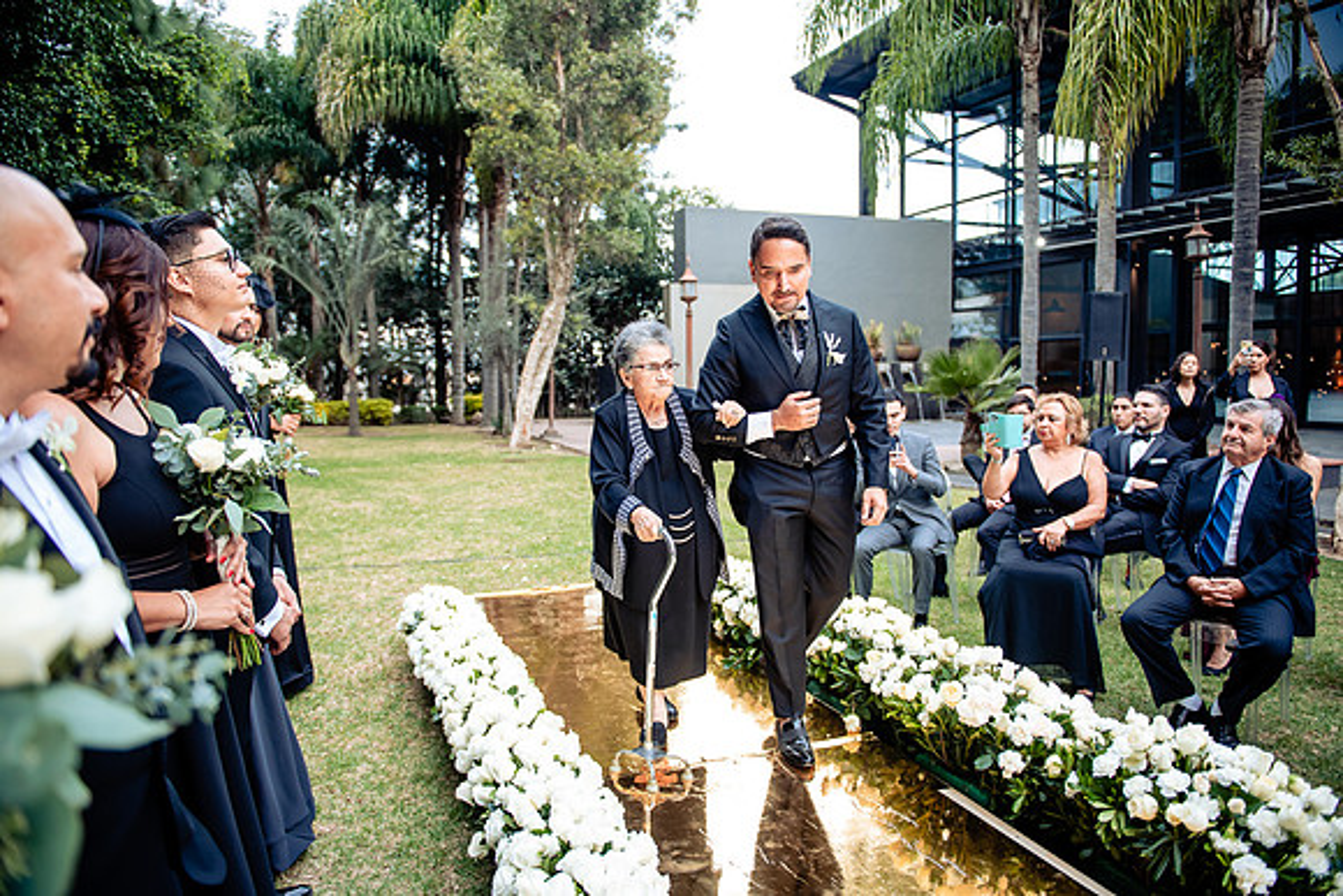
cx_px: 672
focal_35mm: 24
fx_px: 896
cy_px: 448
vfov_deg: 53.2
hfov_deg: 73.7
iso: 320
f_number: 2.8
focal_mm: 24
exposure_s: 1/160
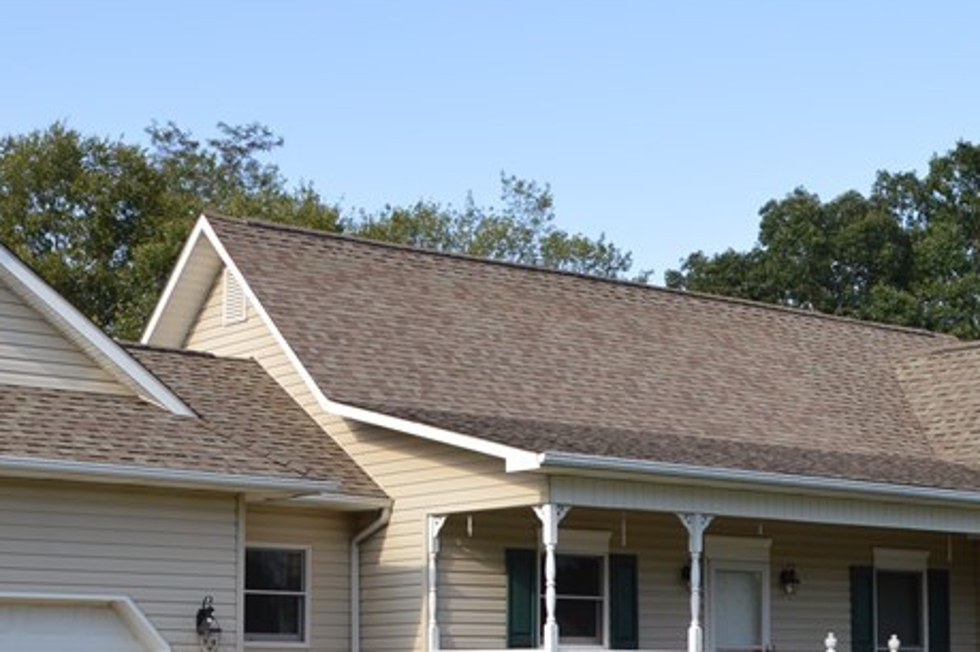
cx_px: 351
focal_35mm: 71
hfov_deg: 28.3
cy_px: 468
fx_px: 1931
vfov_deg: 19.0
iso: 100
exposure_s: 1/160
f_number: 6.3
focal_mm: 20
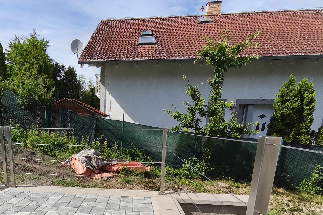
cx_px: 100
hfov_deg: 65.1
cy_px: 188
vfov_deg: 44.3
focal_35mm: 27
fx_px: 242
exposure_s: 1/1082
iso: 50
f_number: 2.2
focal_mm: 1.91
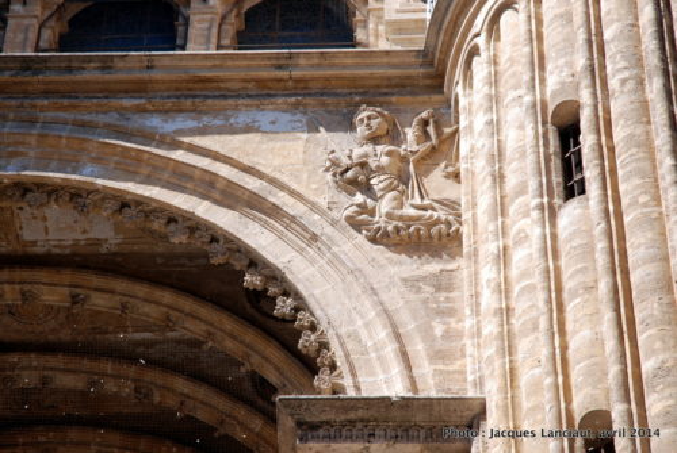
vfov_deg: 13.1
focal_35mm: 105
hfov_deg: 19.4
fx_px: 1977
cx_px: 338
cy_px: 226
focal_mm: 70
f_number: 5.6
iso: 200
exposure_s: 1/500
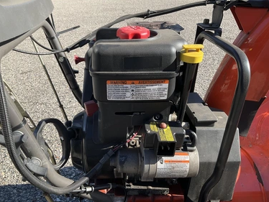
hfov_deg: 58.3
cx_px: 126
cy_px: 101
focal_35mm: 31
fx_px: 241
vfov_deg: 45.5
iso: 25
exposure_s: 1/709
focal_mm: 3
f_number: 1.8
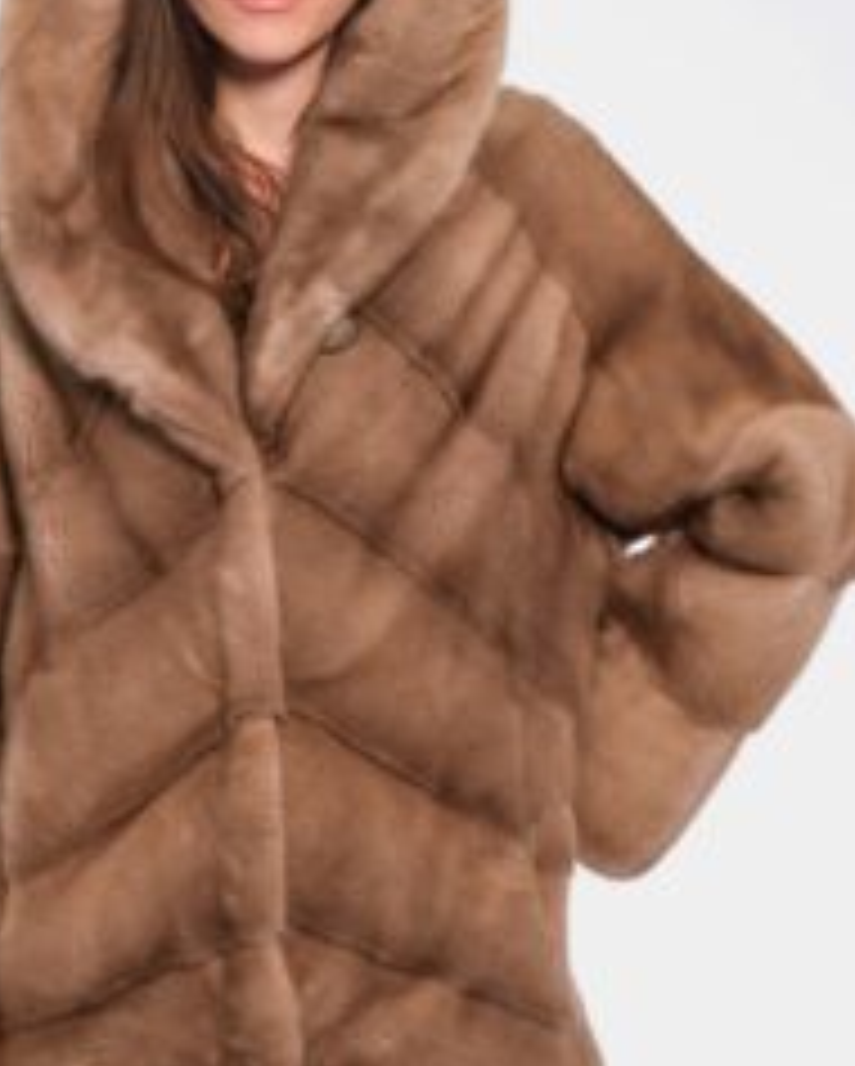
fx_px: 4328
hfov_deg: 11.3
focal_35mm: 137
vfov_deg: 14.0
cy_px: 540
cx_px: 243
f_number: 4
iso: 125
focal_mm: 51.6
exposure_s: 1/100
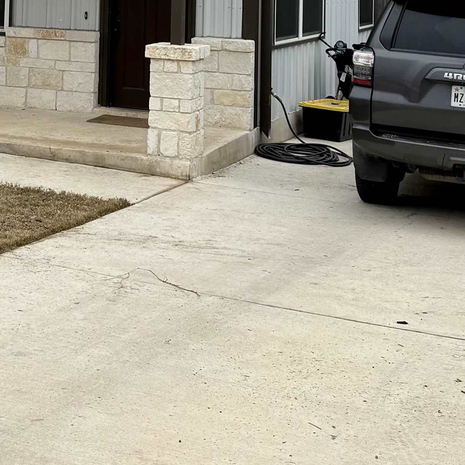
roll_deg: -1.0
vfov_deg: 22.0
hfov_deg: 23.1
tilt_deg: +1.7
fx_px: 1109
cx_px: 60
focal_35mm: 73
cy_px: -89
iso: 80
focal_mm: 6.76
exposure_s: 1/2703
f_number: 1.78
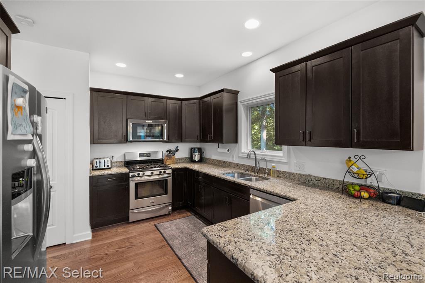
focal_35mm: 16
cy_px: 142
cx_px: 212
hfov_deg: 96.8
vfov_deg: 73.7
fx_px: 189
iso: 6400
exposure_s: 1/80
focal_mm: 16
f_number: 4
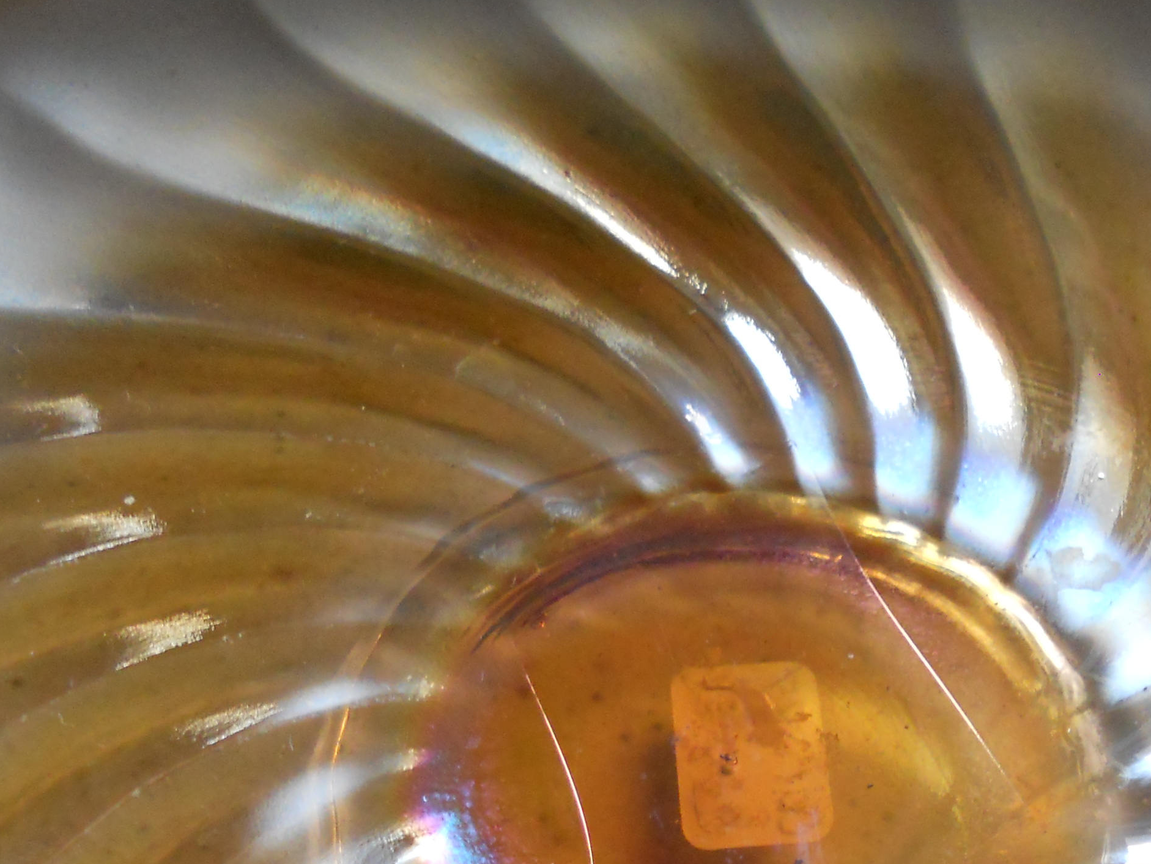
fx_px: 2261
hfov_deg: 28.4
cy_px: 729
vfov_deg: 21.3
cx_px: 772
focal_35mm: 68
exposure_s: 1/30
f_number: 3.5
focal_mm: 5.8
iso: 320
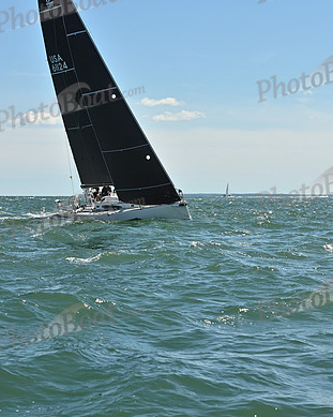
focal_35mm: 98
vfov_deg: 19.5
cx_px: 201
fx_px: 1208
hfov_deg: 15.7
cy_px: 146
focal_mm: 70
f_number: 7.1
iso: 320
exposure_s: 1/1600
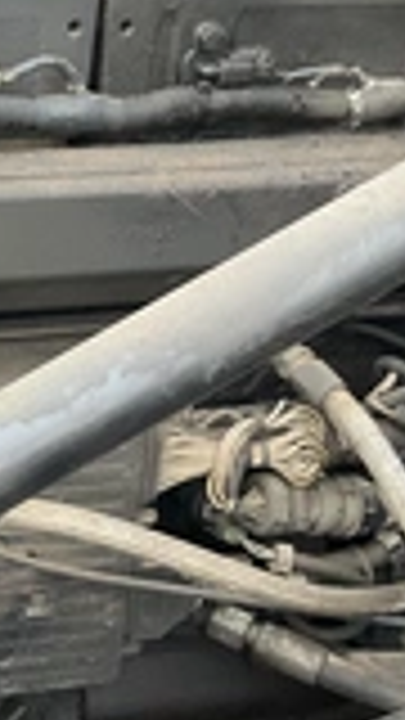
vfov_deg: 26.7
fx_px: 1508
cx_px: -144
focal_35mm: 79
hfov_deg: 14.5
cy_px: 248
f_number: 1.8
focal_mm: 3
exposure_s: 1/122
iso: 64
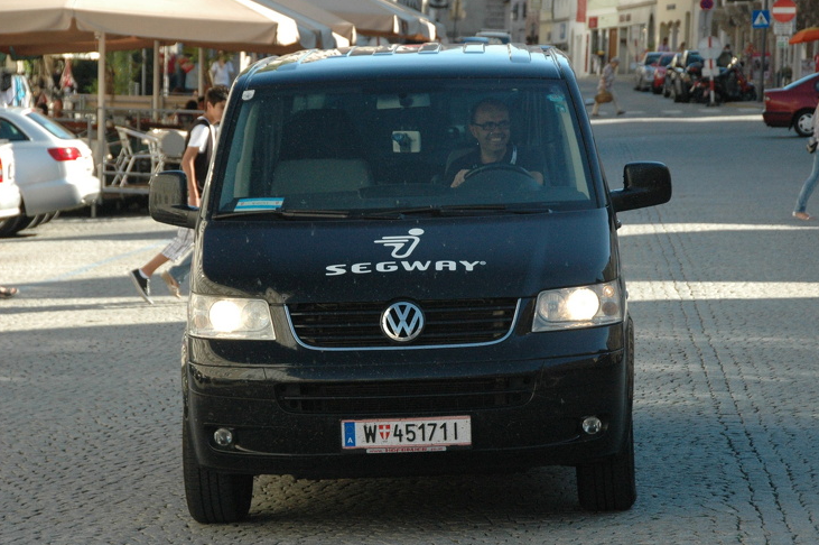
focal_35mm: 171
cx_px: 428
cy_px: 287
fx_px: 3876
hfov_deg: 12.1
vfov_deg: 8.0
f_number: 7.1
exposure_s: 1/800
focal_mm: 105
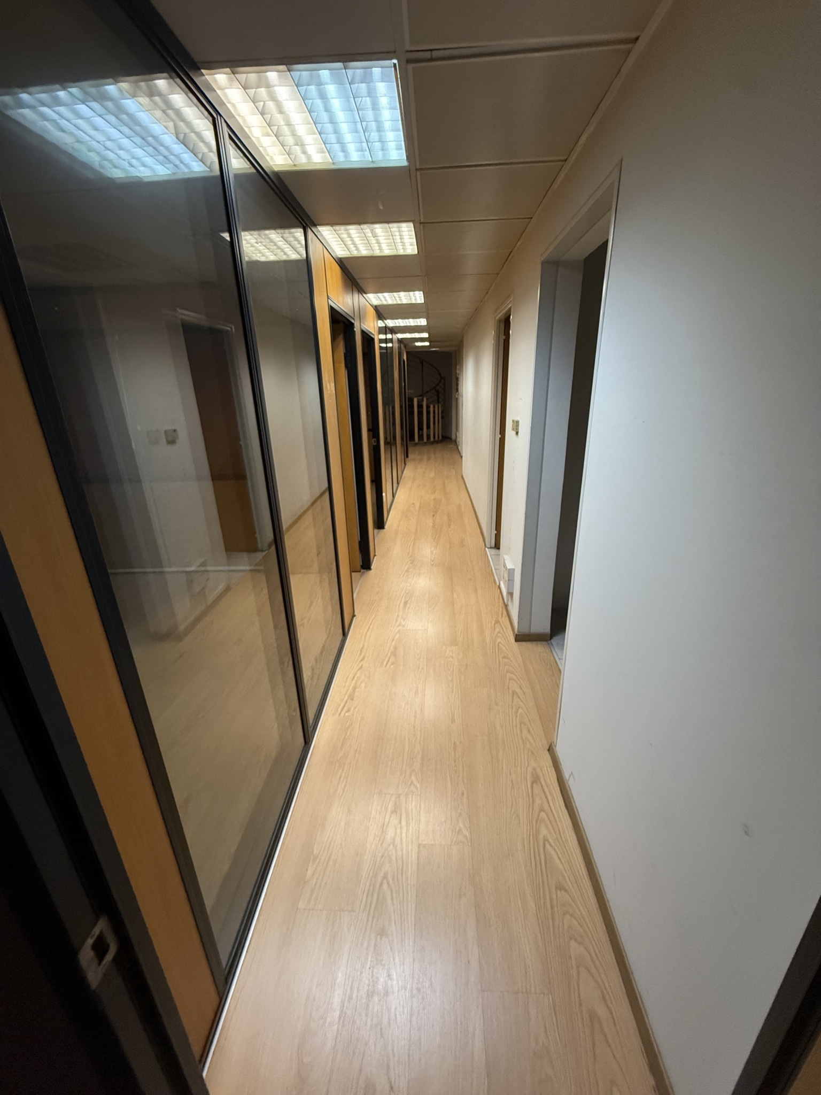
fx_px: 443
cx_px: 410
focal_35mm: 14
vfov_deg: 102.1
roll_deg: +2.6
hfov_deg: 85.7
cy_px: 548
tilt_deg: -18.7
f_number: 2.2
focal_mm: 2.22
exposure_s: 1/100
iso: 320
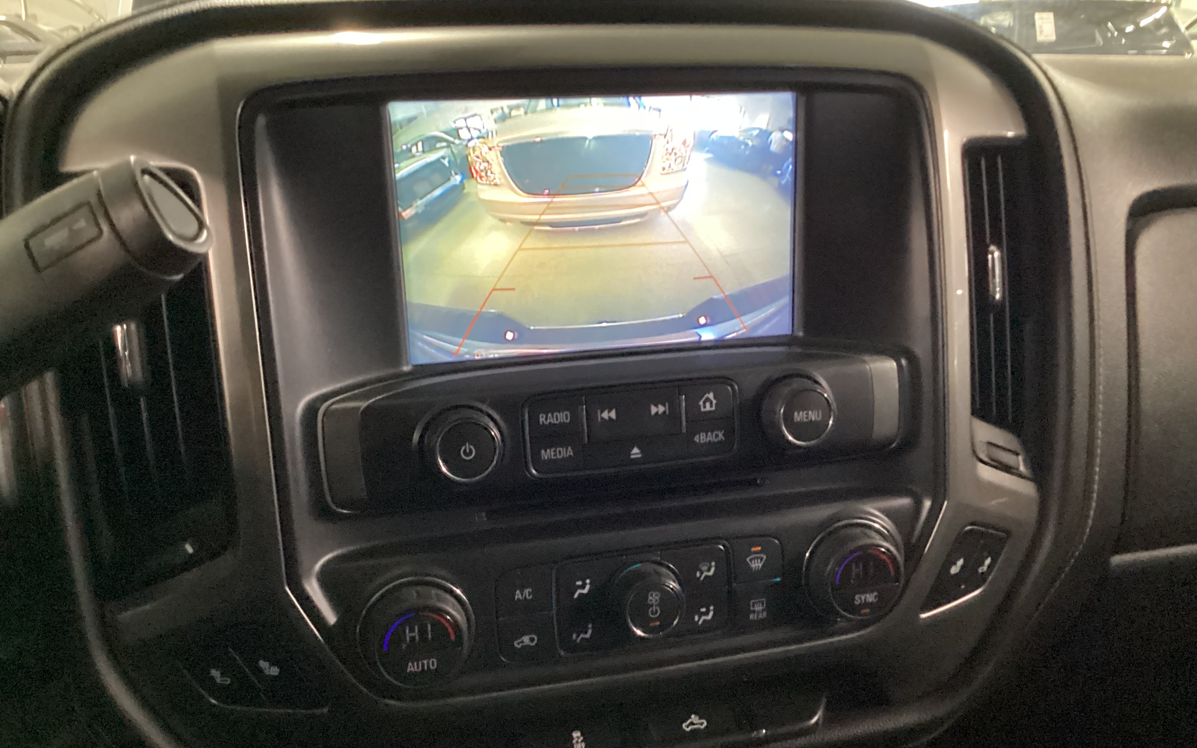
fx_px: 1076
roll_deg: +0.7
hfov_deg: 58.1
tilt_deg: -23.4
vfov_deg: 38.2
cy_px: 445
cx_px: 599
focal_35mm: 33
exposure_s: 1/30
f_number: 2.4
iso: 800
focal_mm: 3.3
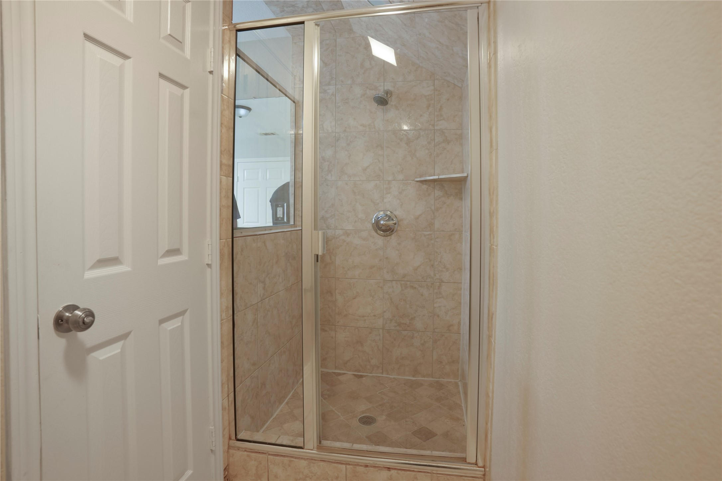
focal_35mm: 16
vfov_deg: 73.7
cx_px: 361
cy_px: 240
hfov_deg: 96.7
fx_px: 321
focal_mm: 16
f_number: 7.1
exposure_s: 1/6
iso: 640
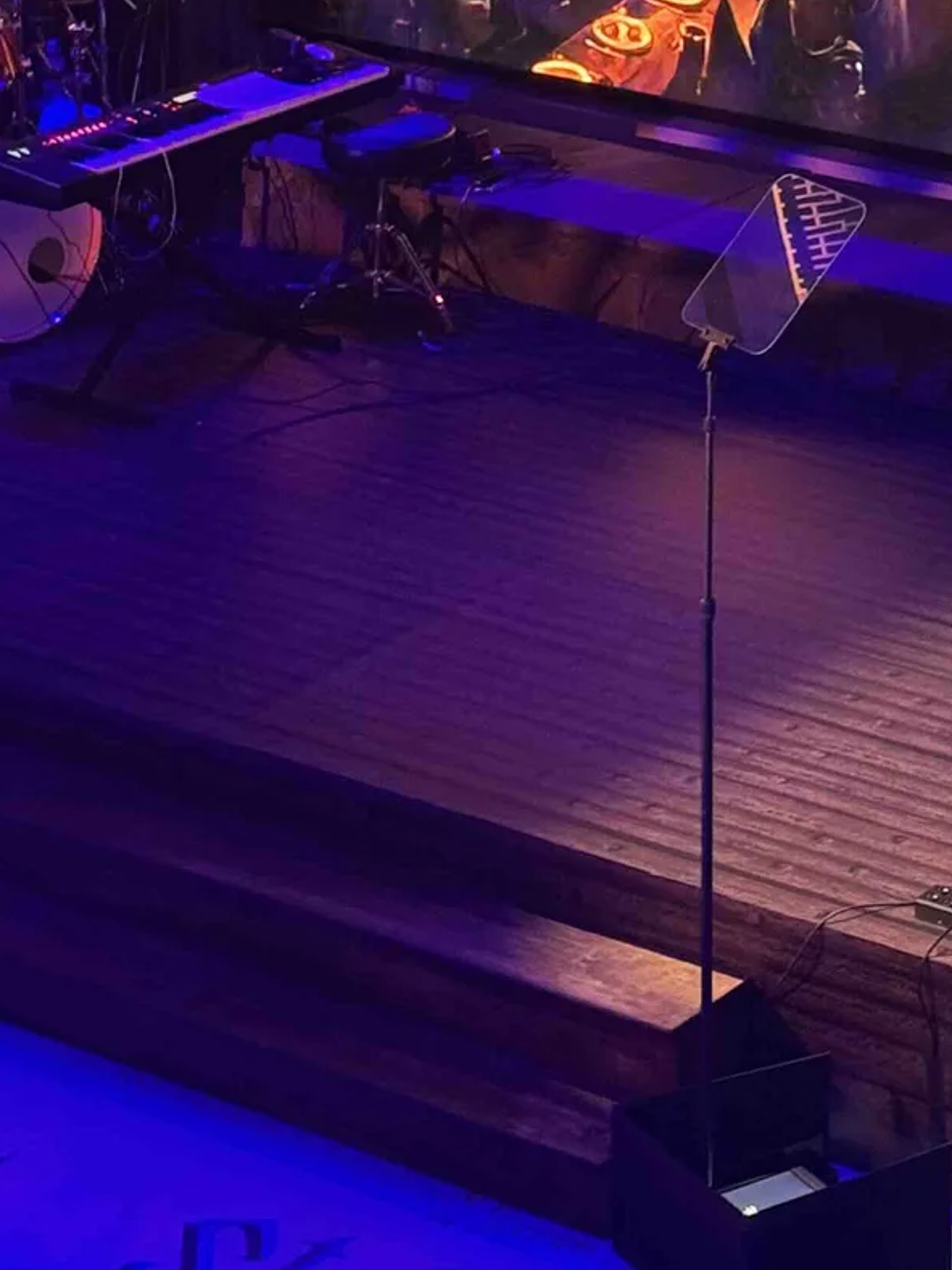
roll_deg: -0.9
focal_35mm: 117
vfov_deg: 16.4
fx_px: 4290
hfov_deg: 12.5
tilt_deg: -13.5
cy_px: -95
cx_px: 950
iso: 500
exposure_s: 1/40
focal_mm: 6.76
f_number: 1.78
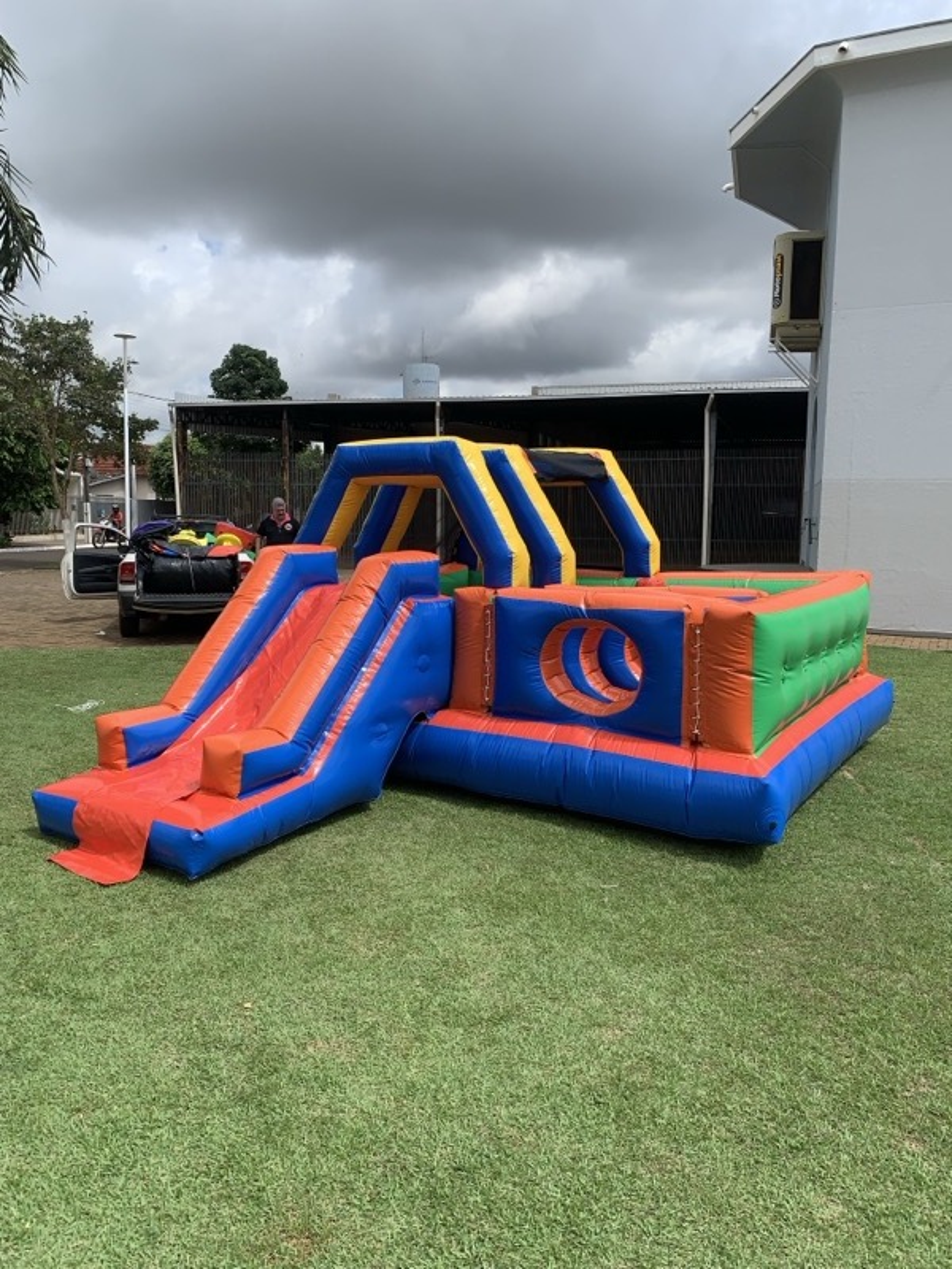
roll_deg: -0.4
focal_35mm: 26
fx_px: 953
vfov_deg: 67.3
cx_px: 476
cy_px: 634
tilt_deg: -5.4
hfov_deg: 53.1
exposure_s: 1/2160
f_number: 1.8
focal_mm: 4.25
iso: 25
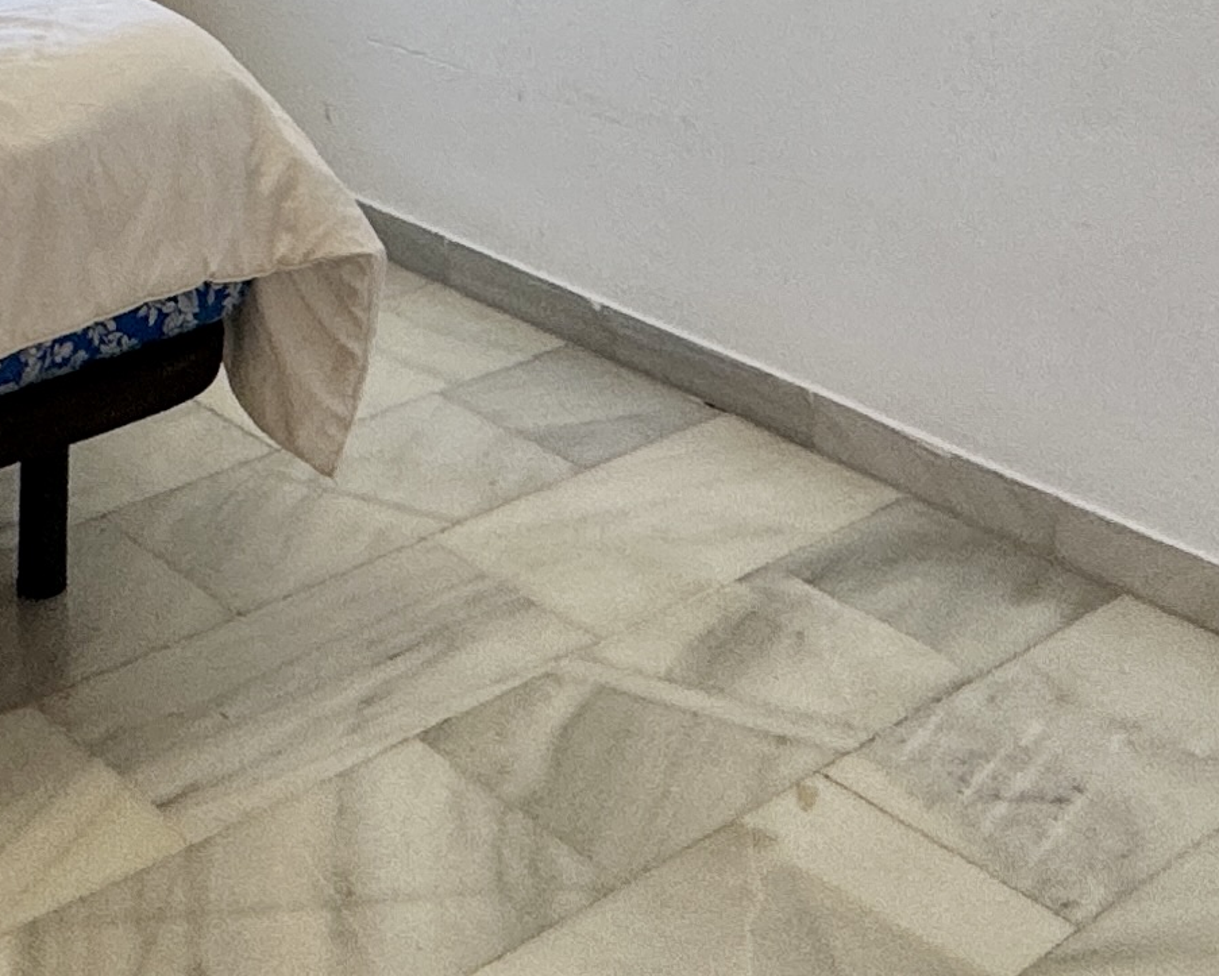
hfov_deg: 29.8
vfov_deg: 20.7
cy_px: -547
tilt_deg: -0.9
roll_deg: +0.4
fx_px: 2201
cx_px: 142
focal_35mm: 61
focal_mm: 2.22
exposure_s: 1/99
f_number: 2.2
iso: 80
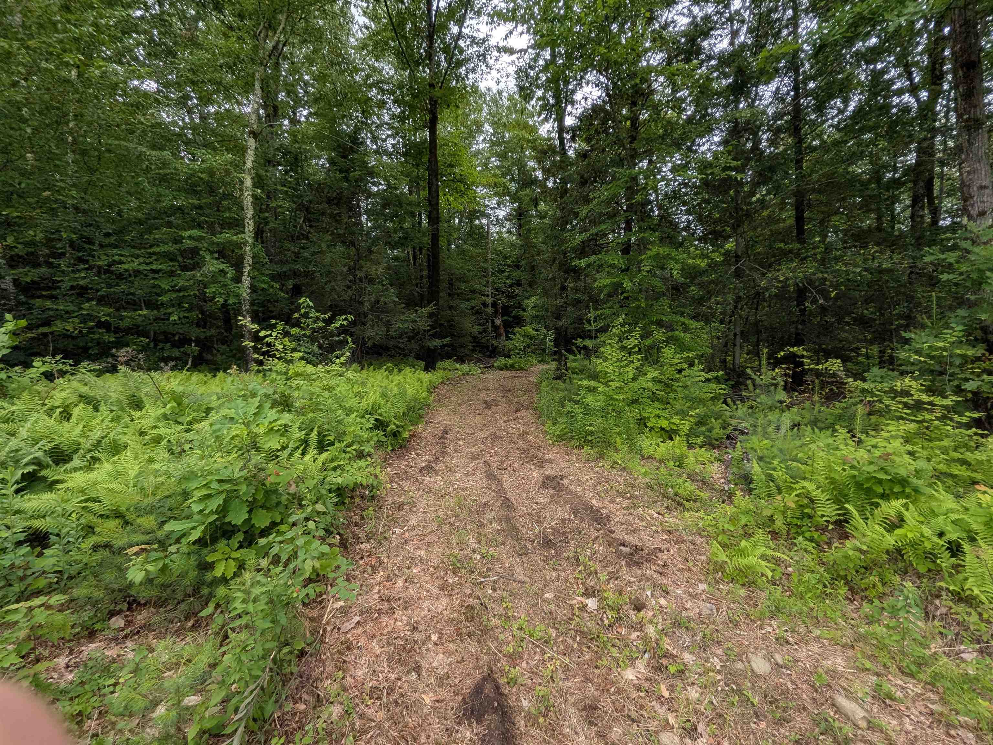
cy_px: 372
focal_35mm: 13
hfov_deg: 106.2
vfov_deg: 89.9
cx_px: 496
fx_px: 373
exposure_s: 1/526
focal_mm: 1.54
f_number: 2.2
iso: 24
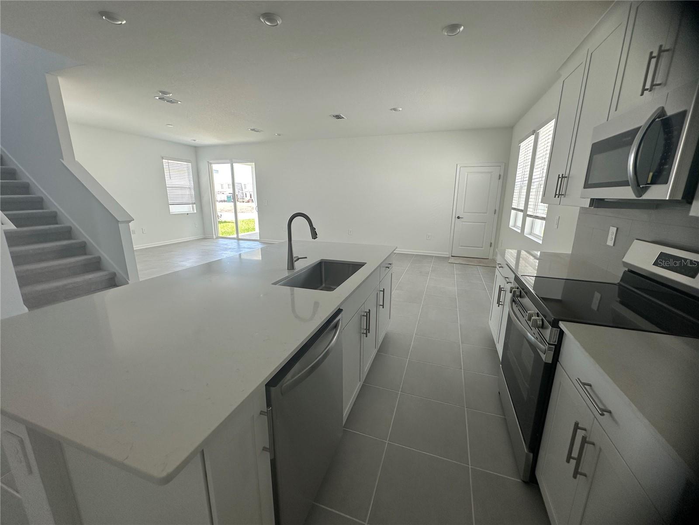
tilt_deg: -12.6
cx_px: 350
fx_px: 283
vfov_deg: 85.7
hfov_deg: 102.1
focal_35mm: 14
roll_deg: -0.6
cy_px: 262
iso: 80
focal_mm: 2.22
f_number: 2.2
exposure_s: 1/99
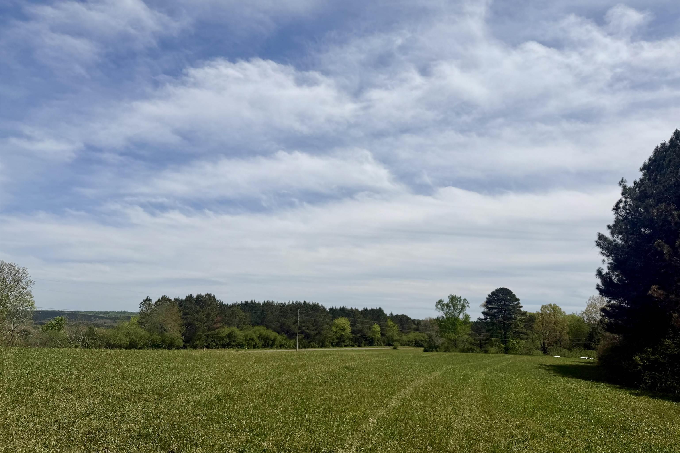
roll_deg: -1.3
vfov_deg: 51.3
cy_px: 227
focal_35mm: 25
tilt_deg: +11.1
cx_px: 340
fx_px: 472
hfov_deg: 71.5
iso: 80
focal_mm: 6.76
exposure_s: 1/14286
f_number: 1.78
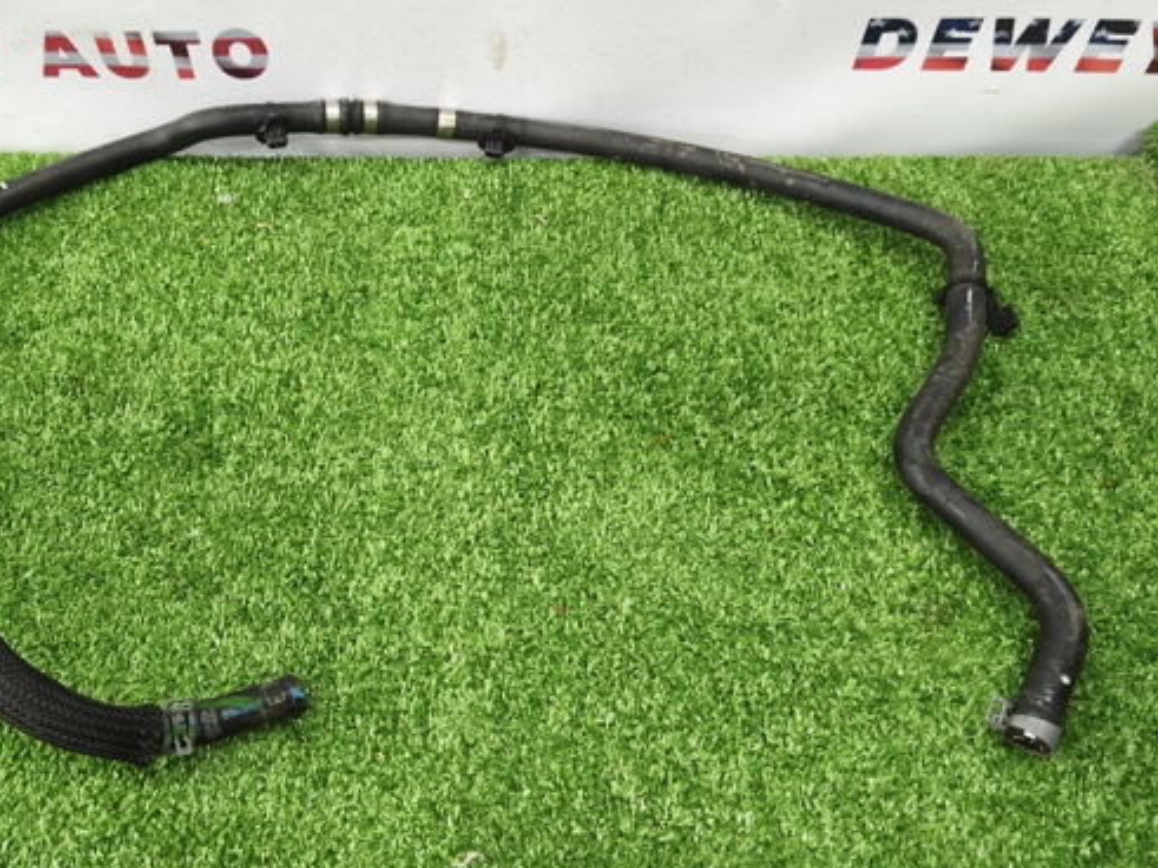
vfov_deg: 46.8
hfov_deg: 59.2
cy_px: 434
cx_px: 436
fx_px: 1003
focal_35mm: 30
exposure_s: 1/43.3
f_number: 1.7
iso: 640
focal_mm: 5.35
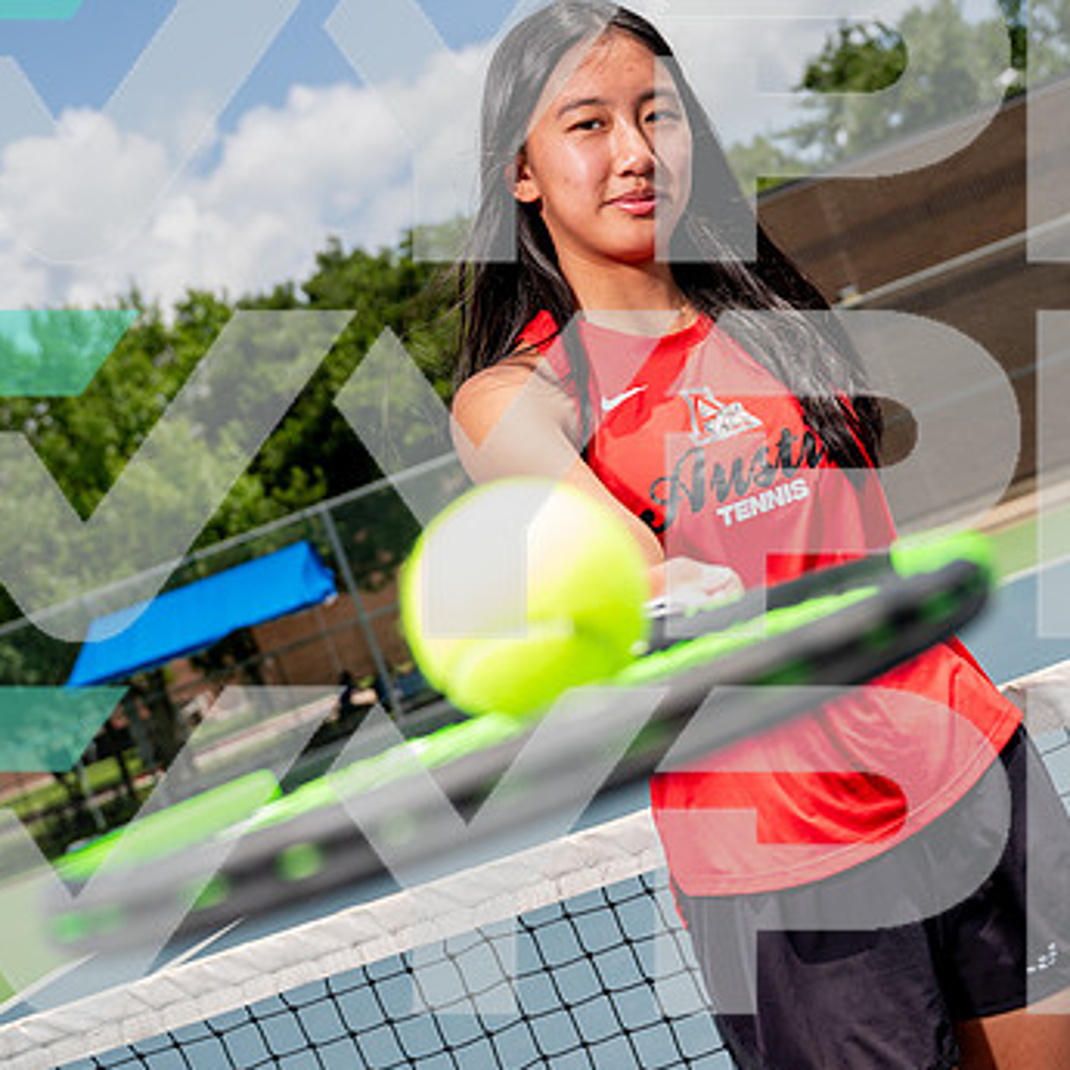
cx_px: 605
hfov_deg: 34.0
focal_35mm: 50
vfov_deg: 34.0
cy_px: 476
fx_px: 1749
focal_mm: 35
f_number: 4
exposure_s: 1/1250
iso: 100
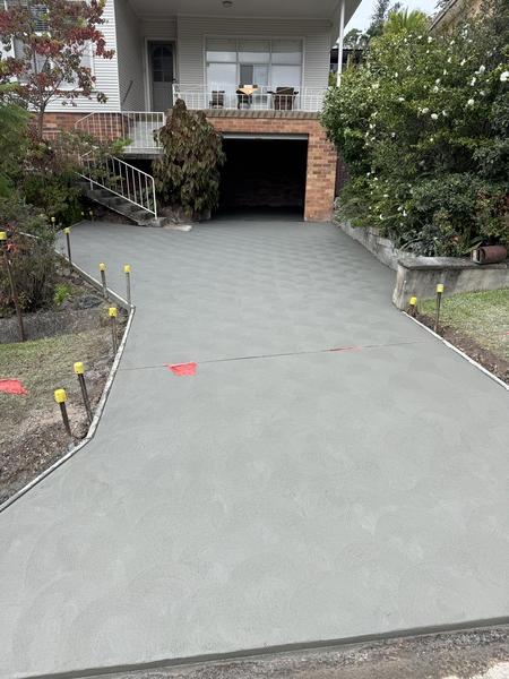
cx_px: 254
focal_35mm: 24
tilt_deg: -17.8
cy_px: 340
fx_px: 471
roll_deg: -0.9
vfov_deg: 71.6
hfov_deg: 56.8
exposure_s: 1/1112
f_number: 1.78
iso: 80
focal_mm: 6.76
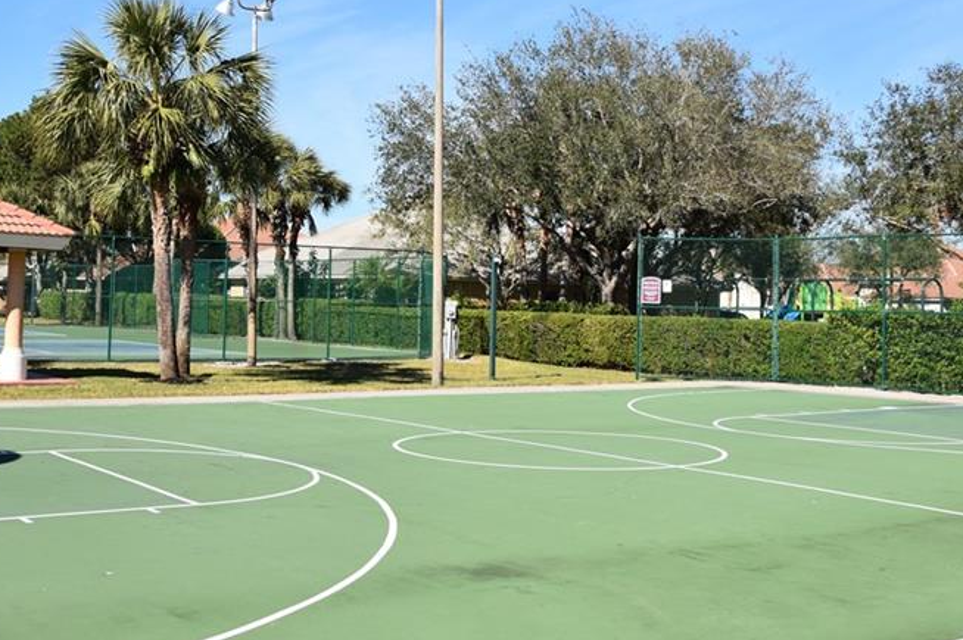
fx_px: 1256
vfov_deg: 28.5
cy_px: 224
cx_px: 402
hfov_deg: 41.8
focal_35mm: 47
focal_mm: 20
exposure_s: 1/250
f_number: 8
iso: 100
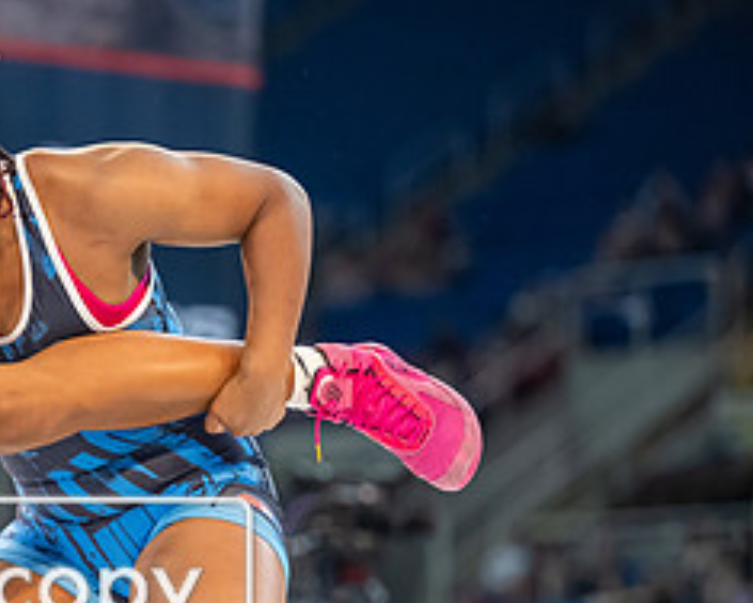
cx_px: -70
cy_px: 582
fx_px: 7221
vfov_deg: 4.8
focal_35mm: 324
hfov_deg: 5.9
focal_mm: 140
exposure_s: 1/800
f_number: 2.8
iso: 2200
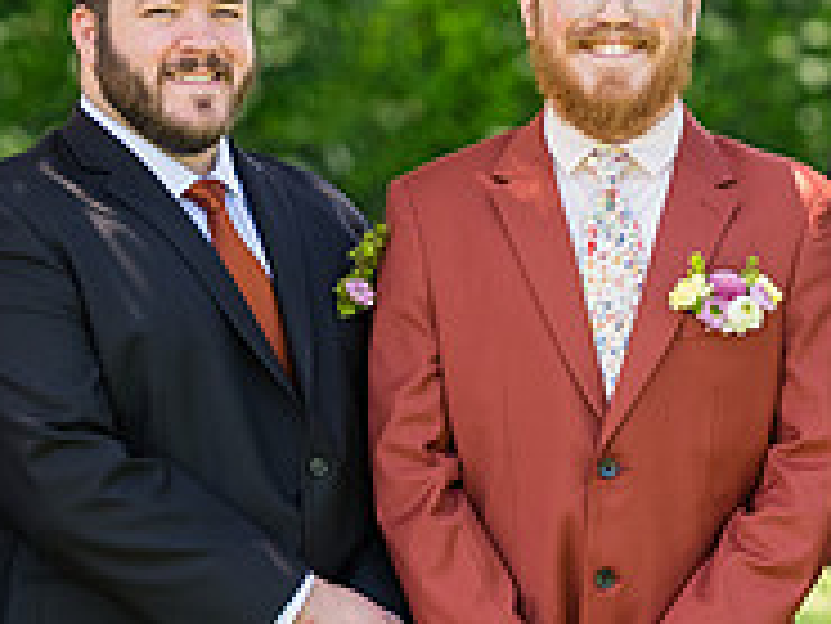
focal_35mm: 259
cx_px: 611
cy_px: 393
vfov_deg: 5.7
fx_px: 6222
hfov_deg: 7.6
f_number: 2.2
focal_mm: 85
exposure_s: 1/640
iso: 100
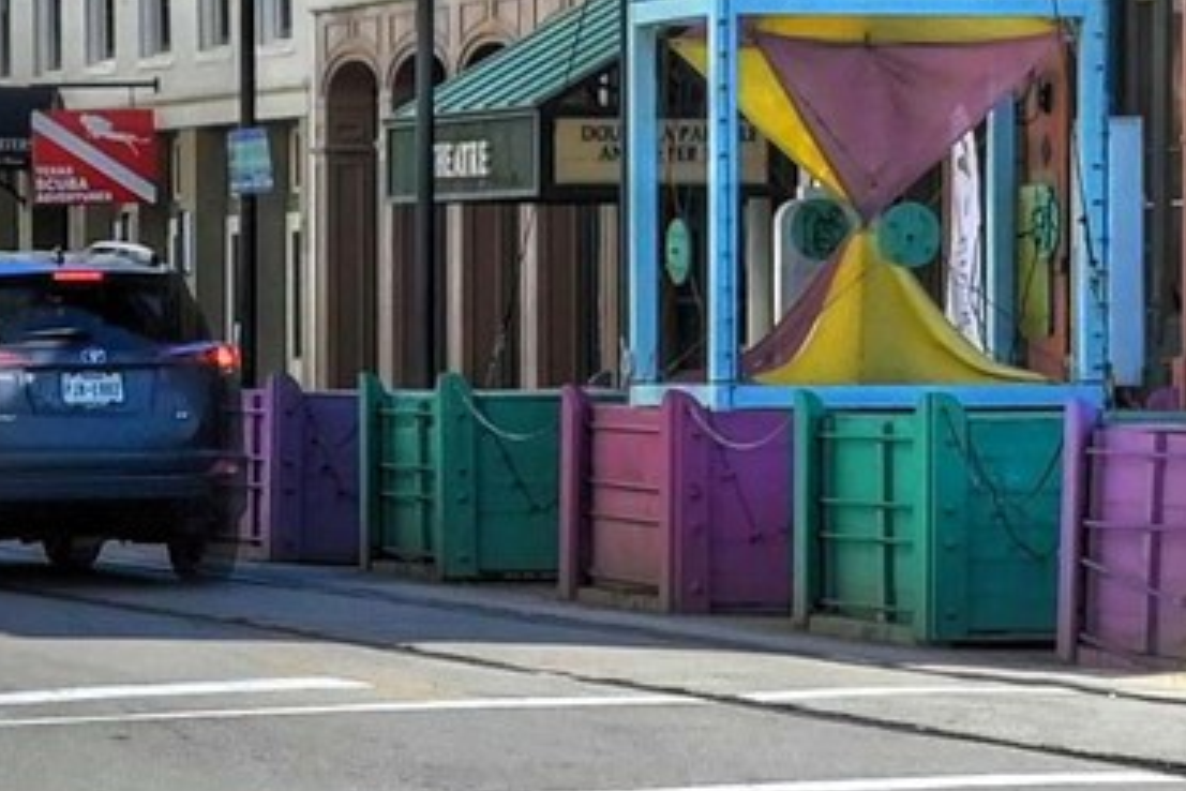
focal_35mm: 212
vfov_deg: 6.3
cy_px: -908
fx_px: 6984
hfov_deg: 9.7
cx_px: 317
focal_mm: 24
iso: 400
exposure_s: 1/200
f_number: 9.5
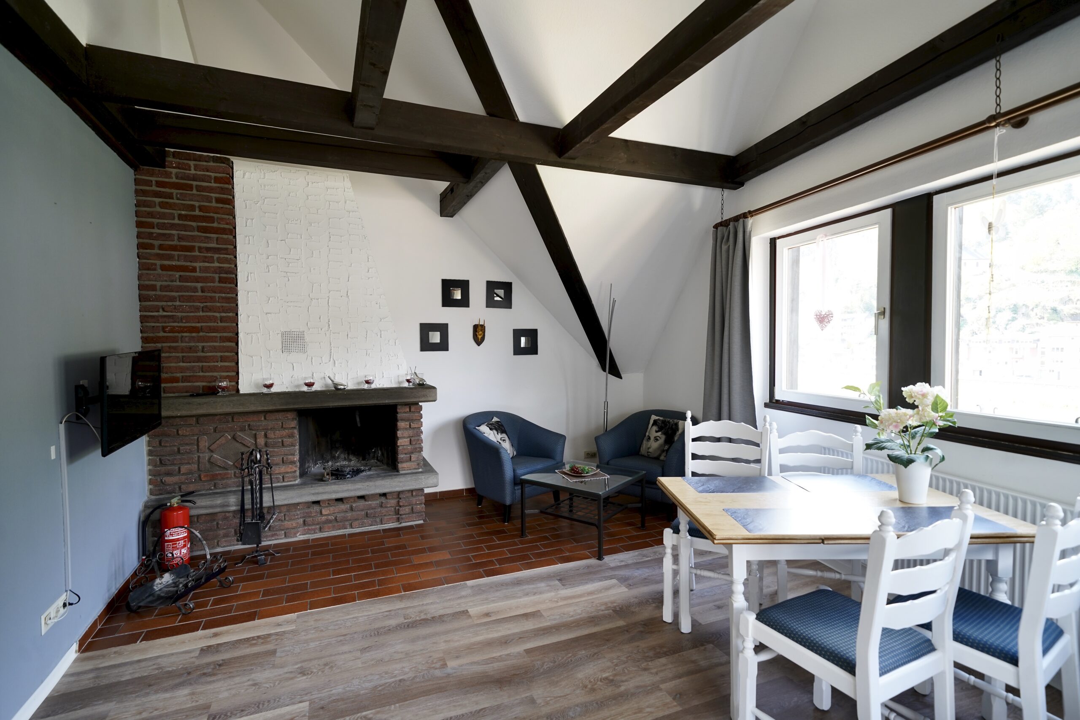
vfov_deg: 70.4
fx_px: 510
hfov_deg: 93.3
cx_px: 540
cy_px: 360
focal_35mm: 17
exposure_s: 1/25
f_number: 4.5
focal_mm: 17
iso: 250
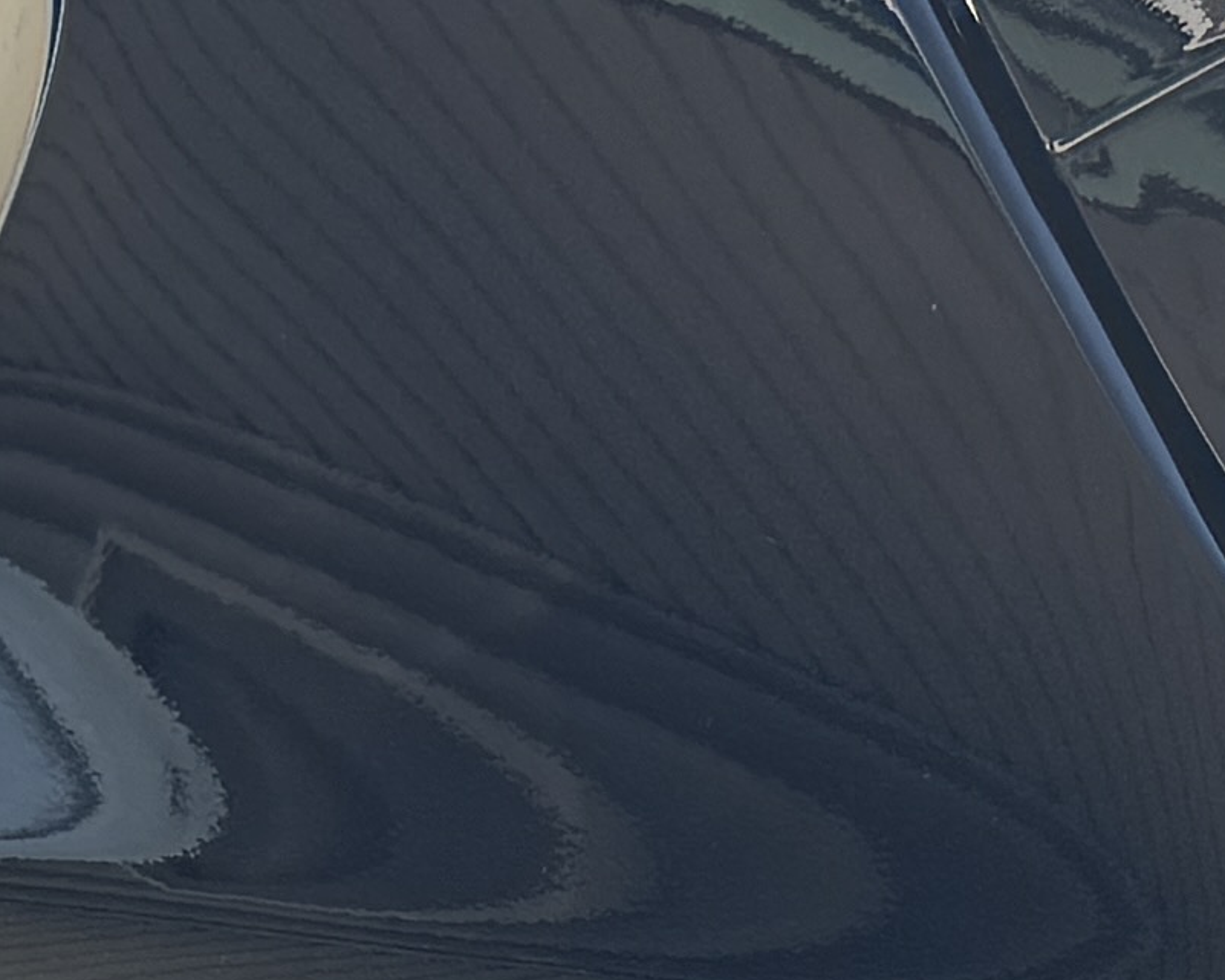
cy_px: 2099
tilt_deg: -22.4
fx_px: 6055
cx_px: 745
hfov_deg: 11.5
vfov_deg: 8.7
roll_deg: -0.4
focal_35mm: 167
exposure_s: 1/1131
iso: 80
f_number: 1.78
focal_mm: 6.76
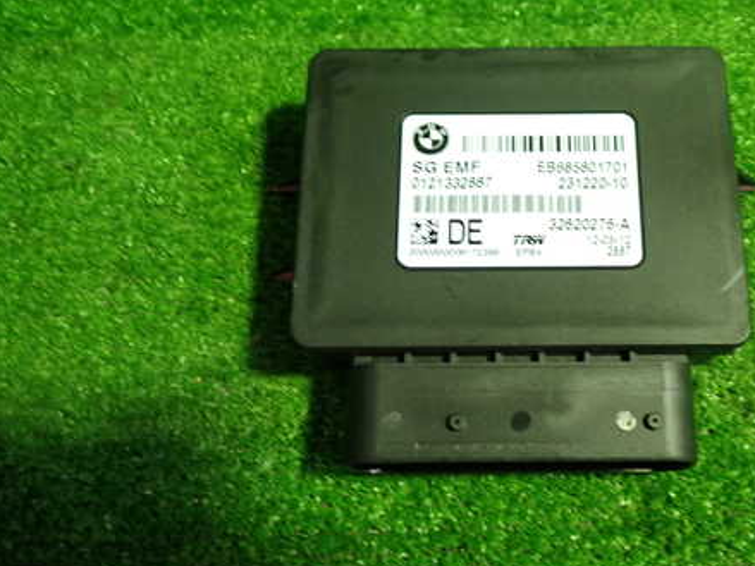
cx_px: 507
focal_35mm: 41
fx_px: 894
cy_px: 261
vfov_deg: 35.1
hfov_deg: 45.1
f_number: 2.3
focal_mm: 5.4
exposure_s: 1/30
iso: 250
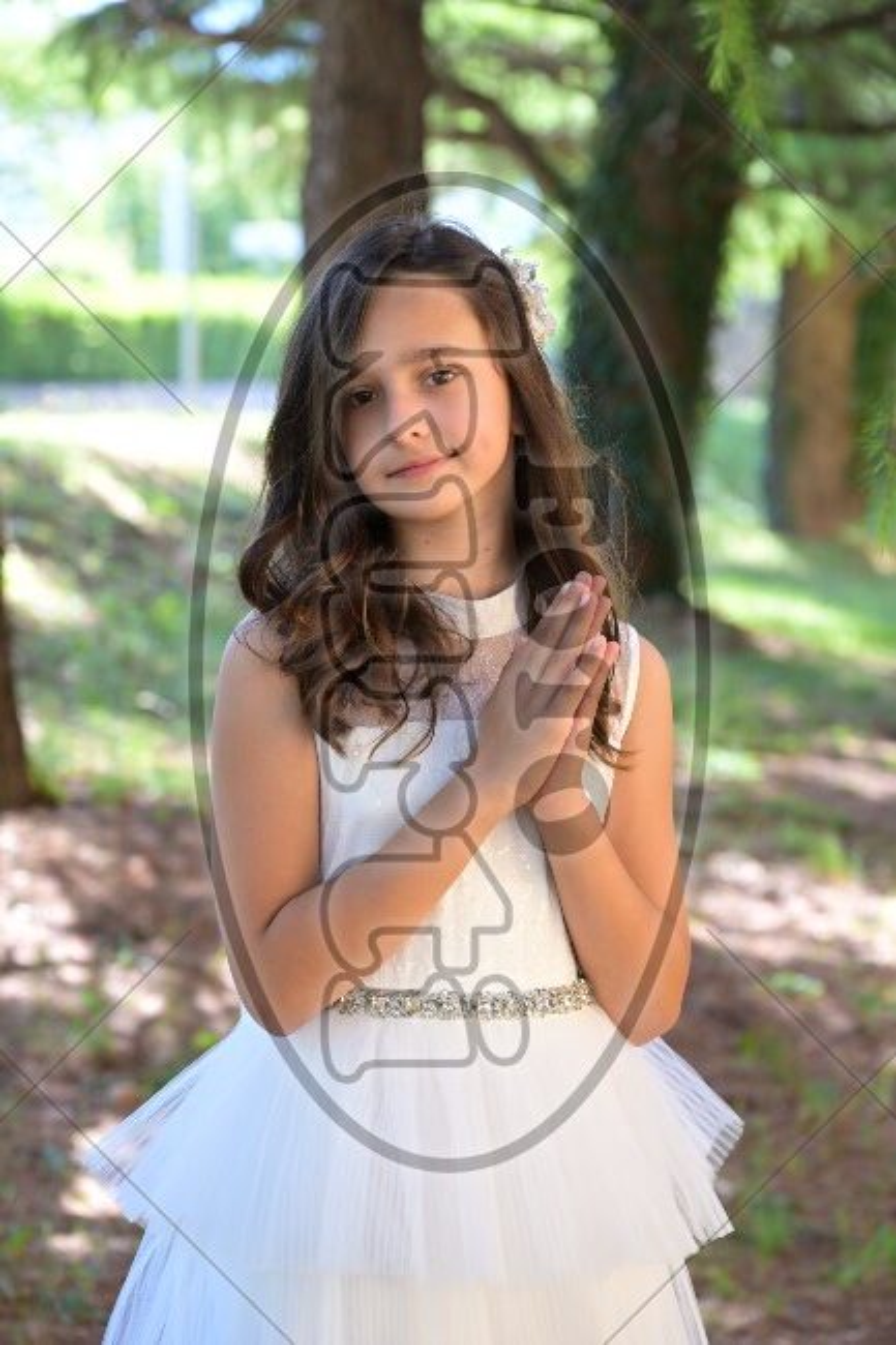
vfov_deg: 20.4
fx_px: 3735
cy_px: 672
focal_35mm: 100
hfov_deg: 13.7
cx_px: 448
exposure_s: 1/160
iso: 640
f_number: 5.6
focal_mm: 100
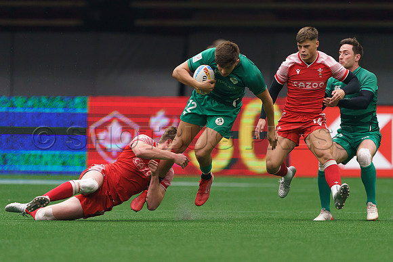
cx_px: 204
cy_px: 155
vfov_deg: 1.4
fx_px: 10602
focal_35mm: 971
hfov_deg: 2.1
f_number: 4
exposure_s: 1/3200
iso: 2500
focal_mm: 600
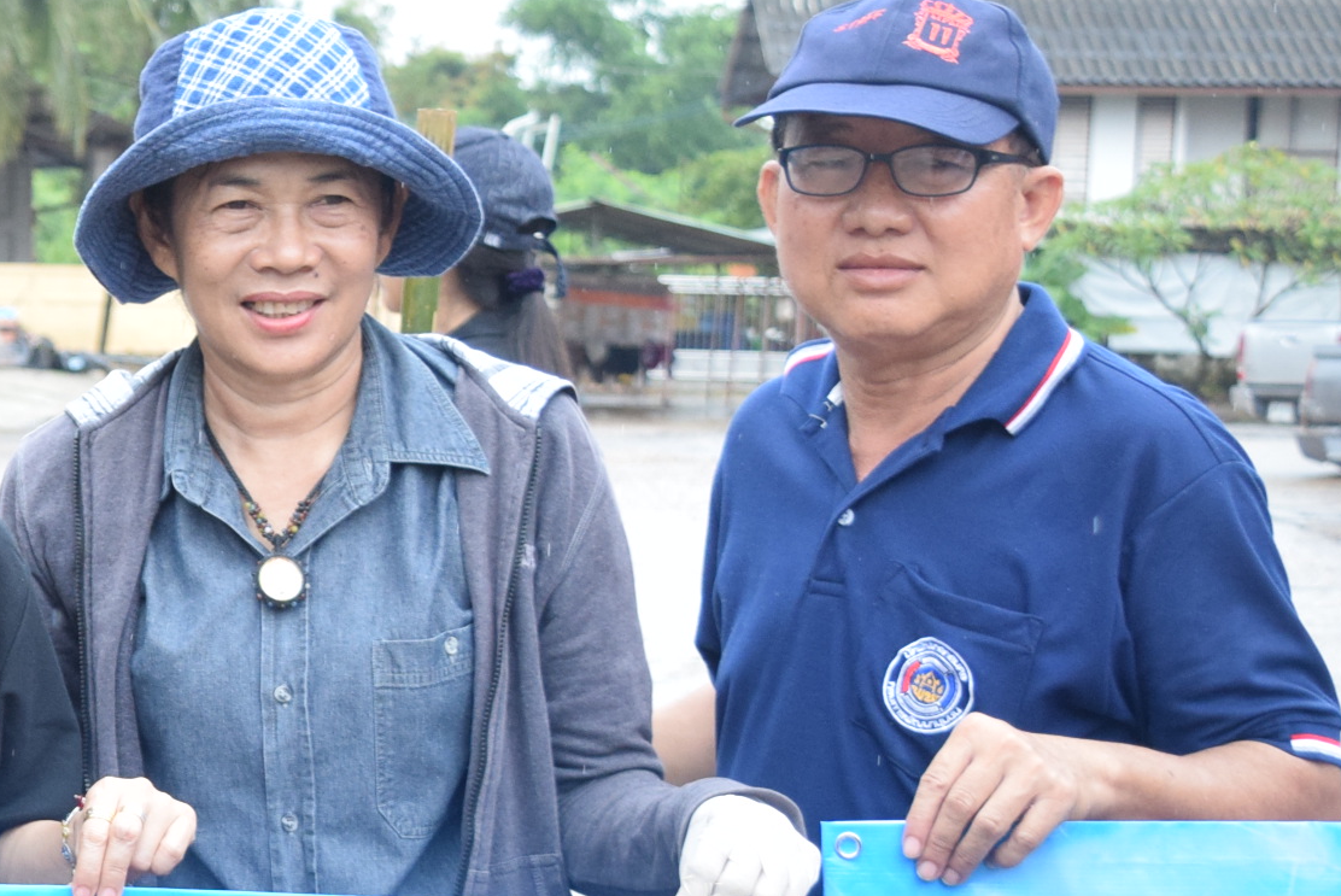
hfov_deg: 17.1
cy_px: 786
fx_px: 4212
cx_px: -370
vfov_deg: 12.1
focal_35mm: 113
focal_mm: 28
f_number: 4.2
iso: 800
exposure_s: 1/640
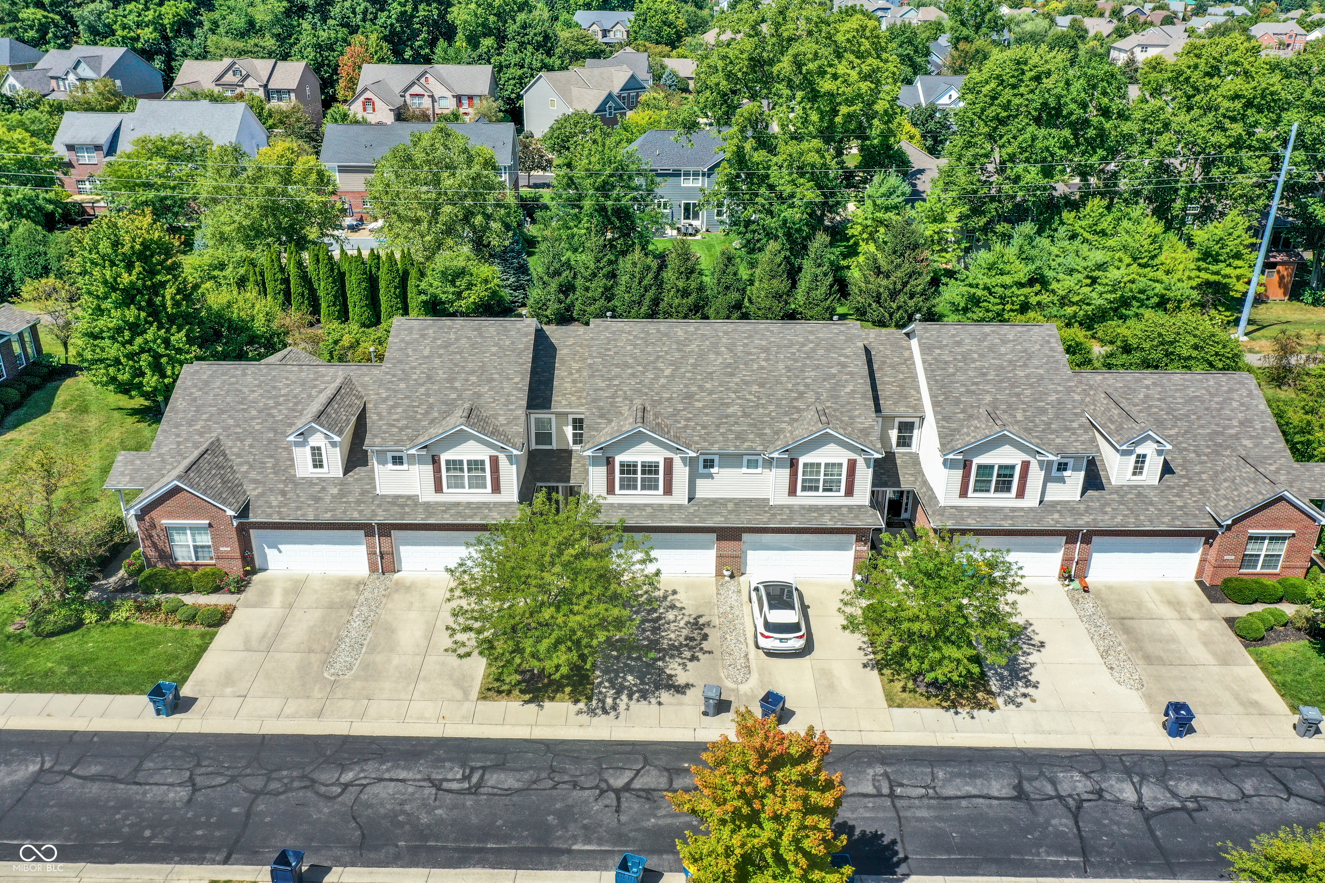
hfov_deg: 65.5
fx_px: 1030
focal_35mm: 28
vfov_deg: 46.4
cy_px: 442
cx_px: 662
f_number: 5.6
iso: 100
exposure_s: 1/400
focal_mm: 10.26
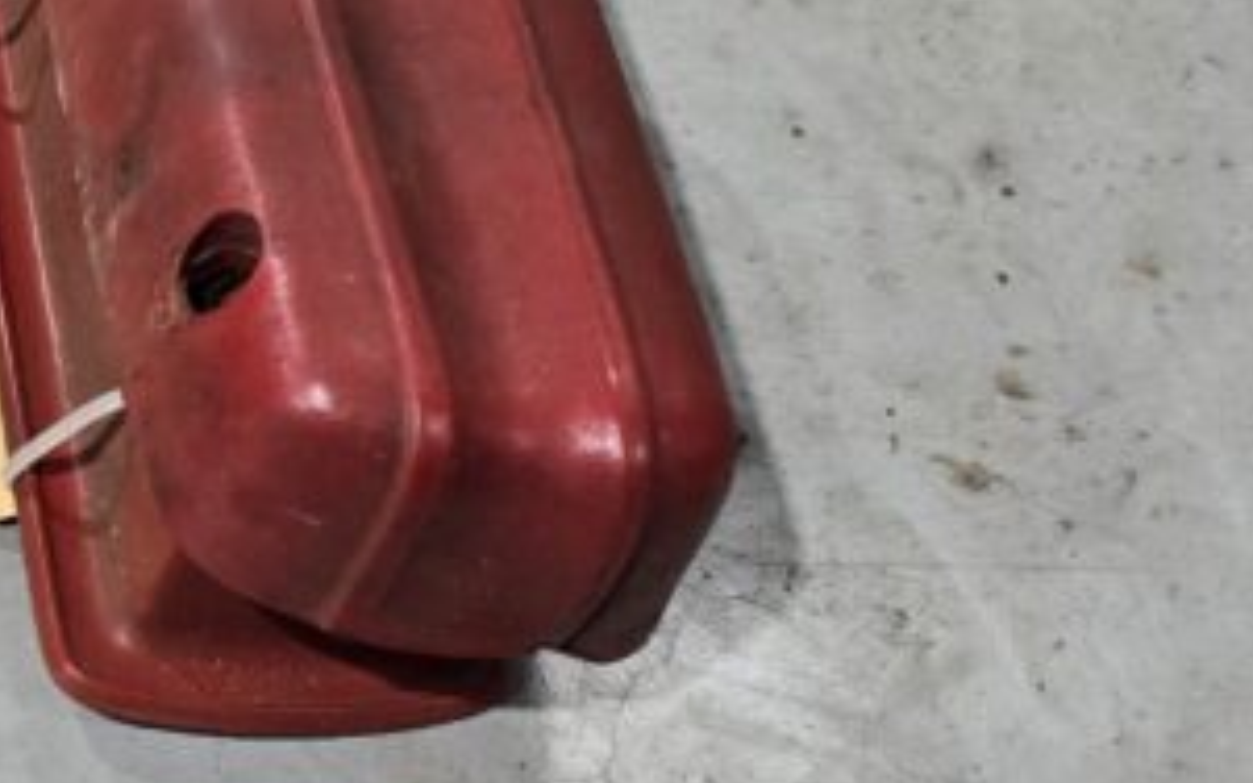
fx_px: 2834
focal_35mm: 83
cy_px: 192
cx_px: -179
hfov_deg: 23.2
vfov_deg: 15.6
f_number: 1.7
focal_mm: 6.3
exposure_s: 1/100
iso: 320
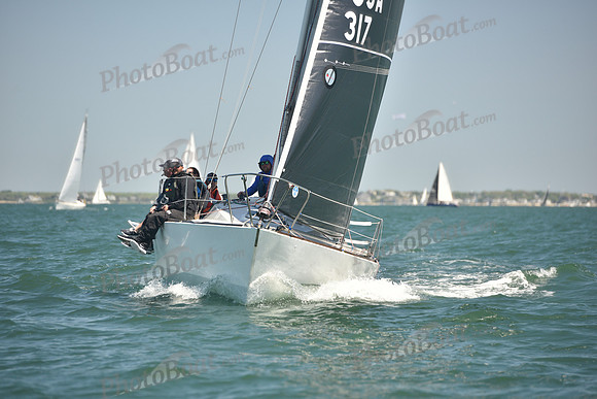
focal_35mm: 200
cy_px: 200
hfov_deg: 10.3
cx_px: 298
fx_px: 3317
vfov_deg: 6.9
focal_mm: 200
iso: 250
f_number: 4.5
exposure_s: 1/800
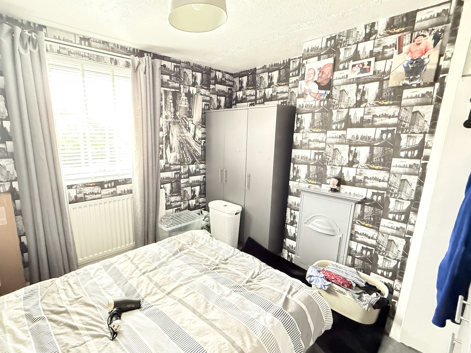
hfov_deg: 90.7
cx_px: 211
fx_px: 231
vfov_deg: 74.7
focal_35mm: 17
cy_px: 181
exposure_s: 1/60
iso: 1000
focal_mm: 2.22
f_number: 2.2
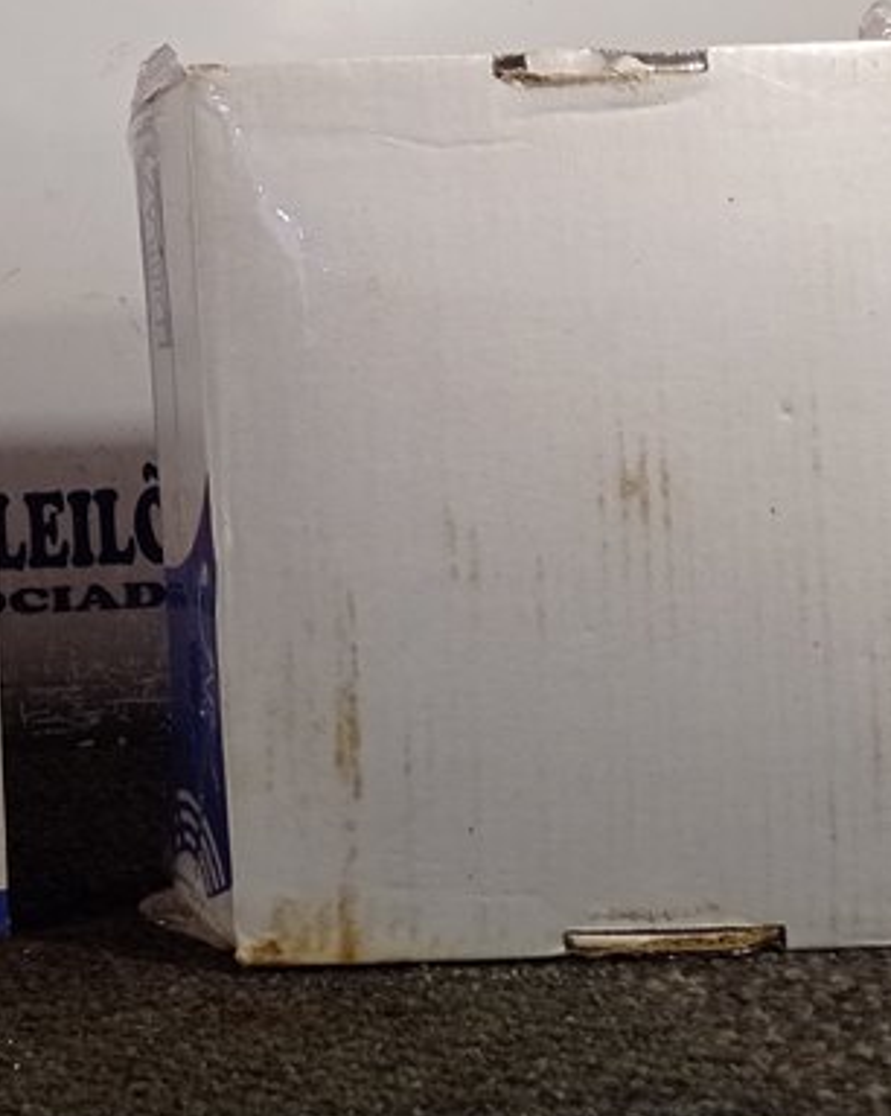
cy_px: 125
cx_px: -329
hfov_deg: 19.1
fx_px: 2408
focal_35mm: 73
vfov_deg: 25.3
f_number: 1.79
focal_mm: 4.7
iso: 100
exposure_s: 1/158
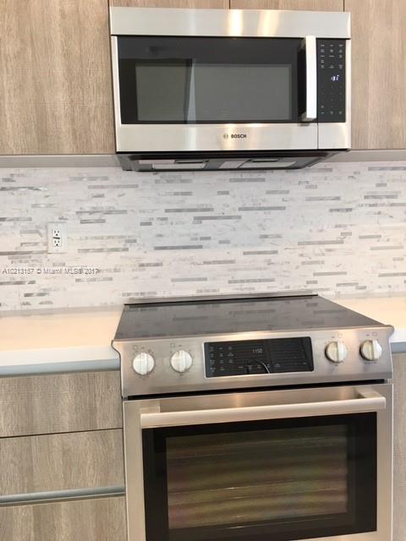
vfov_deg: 61.7
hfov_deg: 48.2
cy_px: 270
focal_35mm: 29
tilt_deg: -4.6
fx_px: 454
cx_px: 203
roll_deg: +2.2
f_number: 2.2
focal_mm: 4.15
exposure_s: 1/15
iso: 32
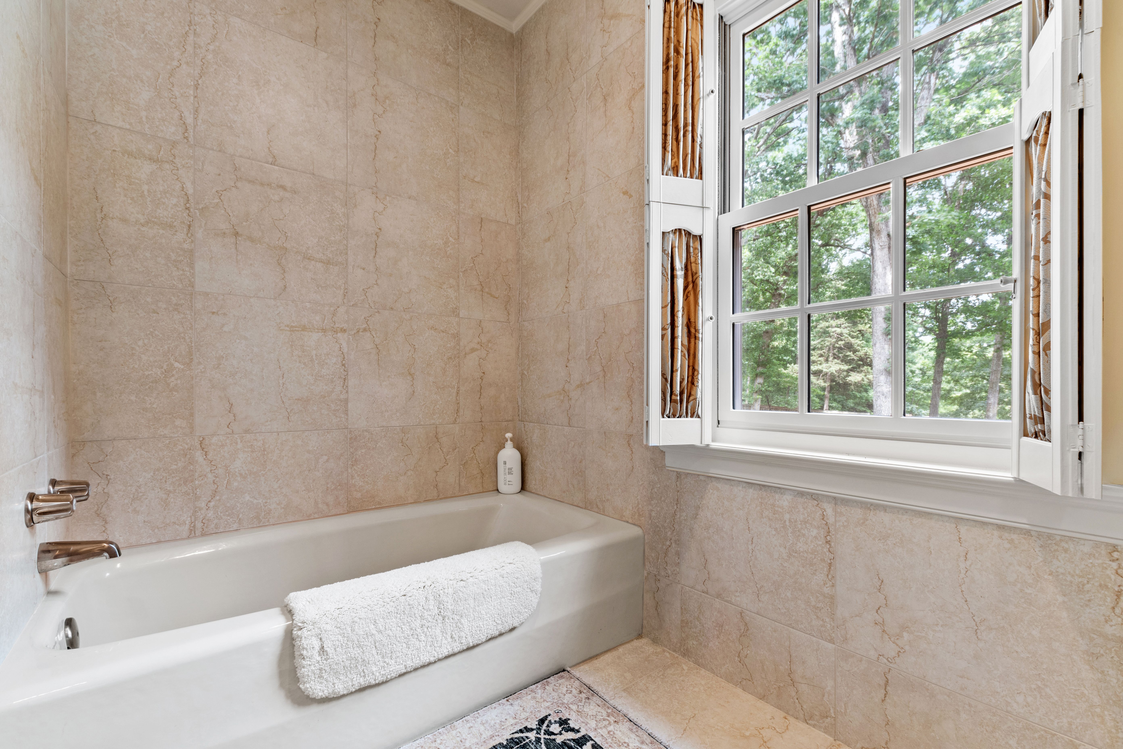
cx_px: 562
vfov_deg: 77.3
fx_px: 468
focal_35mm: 15
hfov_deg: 100.4
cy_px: 374
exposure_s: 1.3
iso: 100
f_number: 9
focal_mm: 10
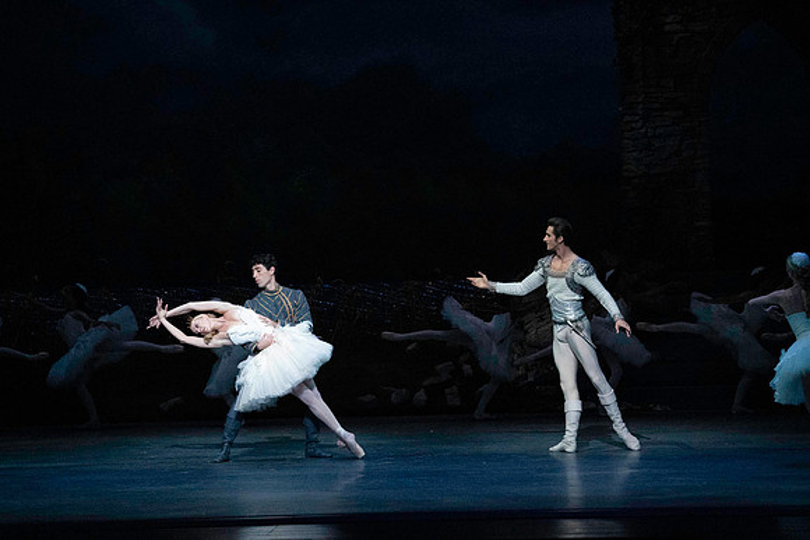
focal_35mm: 147
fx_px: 3308
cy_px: 270
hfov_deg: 14.0
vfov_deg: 9.3
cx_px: 405
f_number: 5
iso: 25600
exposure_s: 1/400
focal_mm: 147
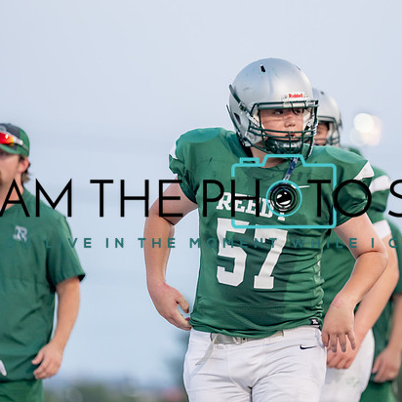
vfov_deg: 5.6
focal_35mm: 313
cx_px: 287
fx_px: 4112
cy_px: 200
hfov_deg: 5.6
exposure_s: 1/1250
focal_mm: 197
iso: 800
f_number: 2.8
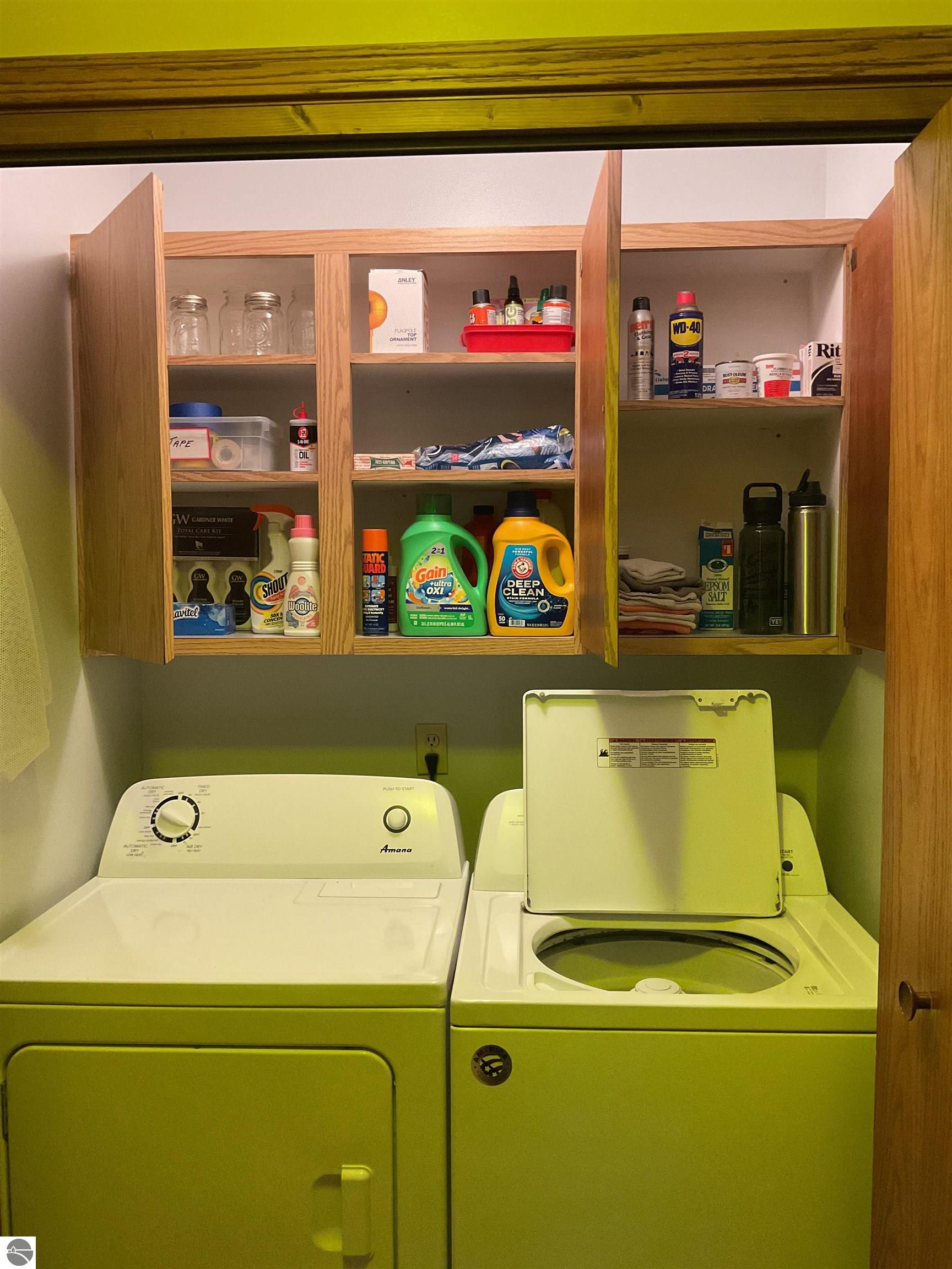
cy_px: 634
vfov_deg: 61.7
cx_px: 476
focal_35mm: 29
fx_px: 1063
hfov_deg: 48.2
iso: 200
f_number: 1.8
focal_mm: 3
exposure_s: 1/60
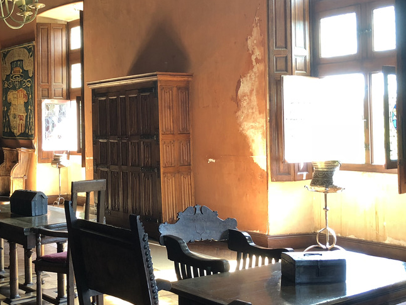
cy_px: 120
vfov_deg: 28.0
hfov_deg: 36.2
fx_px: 610
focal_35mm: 52
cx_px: 114
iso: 40
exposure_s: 1/17
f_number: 1.8
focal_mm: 4
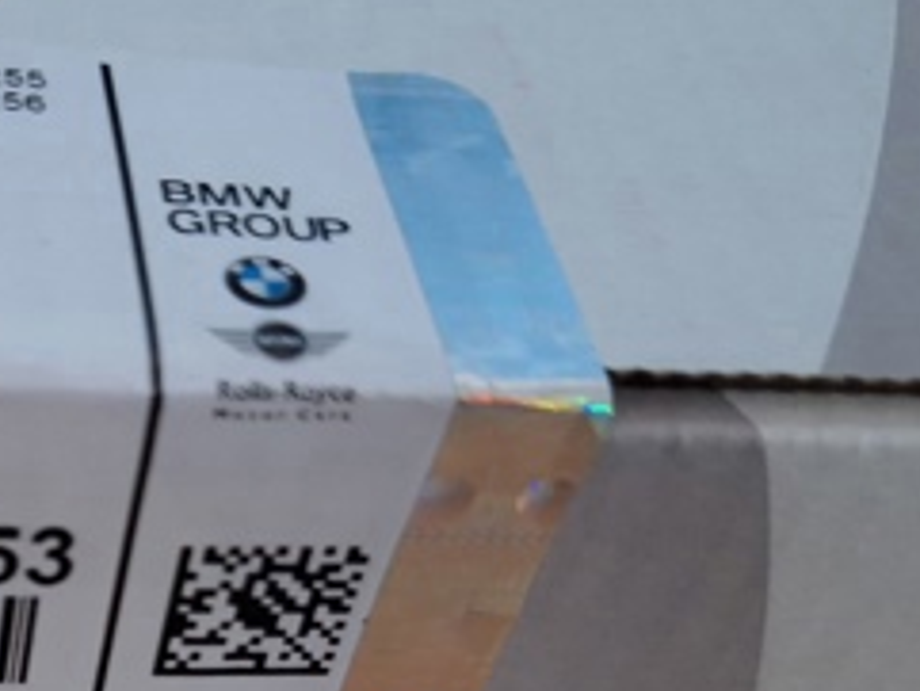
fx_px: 1622
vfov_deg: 22.4
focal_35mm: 61
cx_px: -57
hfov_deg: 29.0
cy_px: 800
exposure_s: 1/20
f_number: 1.8
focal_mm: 5.54
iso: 800
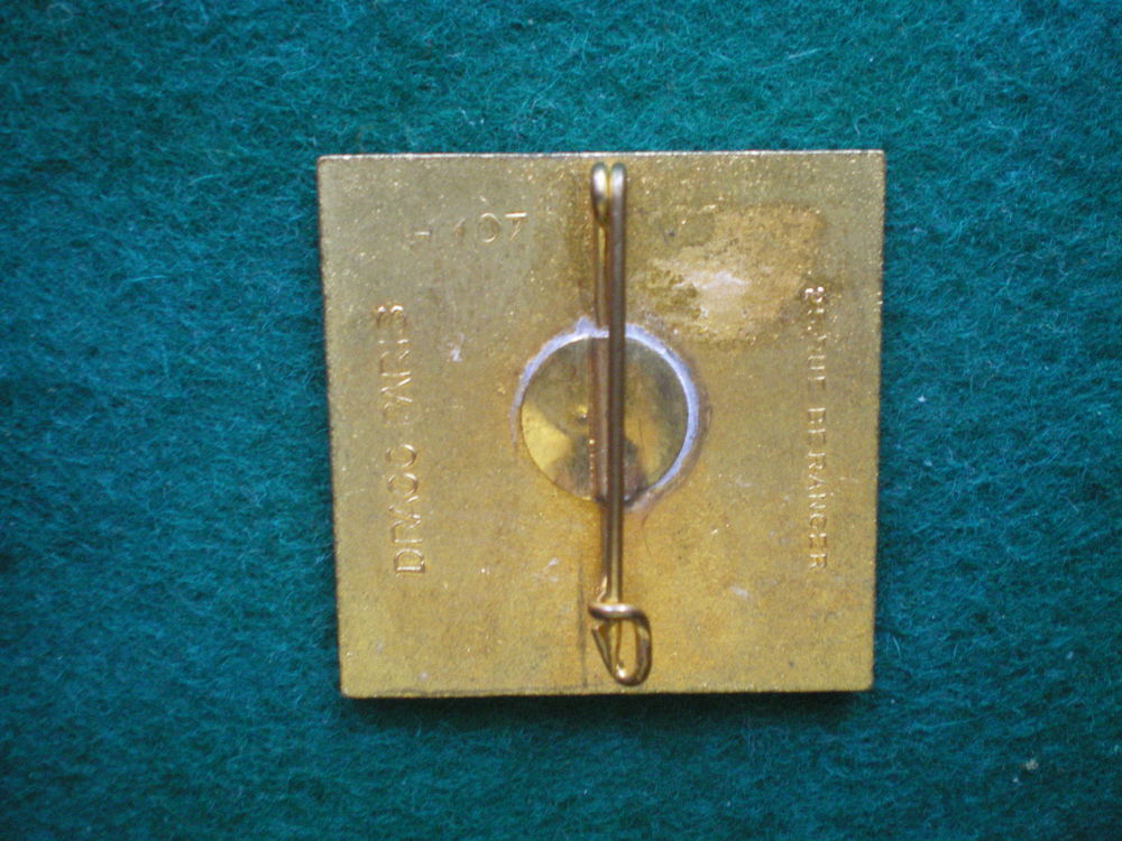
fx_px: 1232
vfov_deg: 37.7
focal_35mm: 38
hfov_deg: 49.0
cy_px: 420
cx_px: 561
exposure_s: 1/15
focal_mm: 6.3
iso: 400
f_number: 3.1
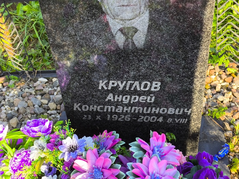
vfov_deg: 29.1
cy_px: 90
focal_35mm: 50
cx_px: 120
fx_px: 345
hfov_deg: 38.2
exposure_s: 1/282
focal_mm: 4.71
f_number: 1.7
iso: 50
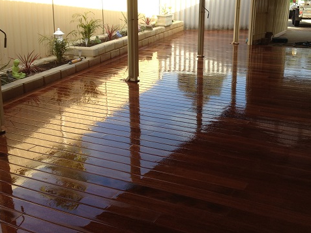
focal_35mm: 47
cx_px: 197
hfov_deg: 40.1
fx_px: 422
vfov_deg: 30.7
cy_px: 87
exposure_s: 1/341
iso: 50
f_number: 2.4
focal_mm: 4.28
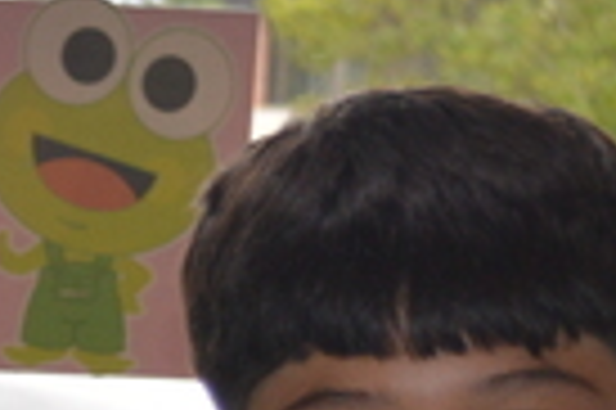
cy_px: 944
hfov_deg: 5.4
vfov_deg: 3.8
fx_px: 6118
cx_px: -1187
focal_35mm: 358
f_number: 4.8
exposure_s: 1/100
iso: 400
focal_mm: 32
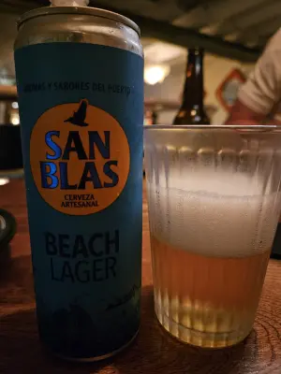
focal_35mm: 23
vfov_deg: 73.9
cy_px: 187
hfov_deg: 58.9
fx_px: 249
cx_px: 140
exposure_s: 1/24
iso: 1000
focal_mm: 5.4
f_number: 1.8
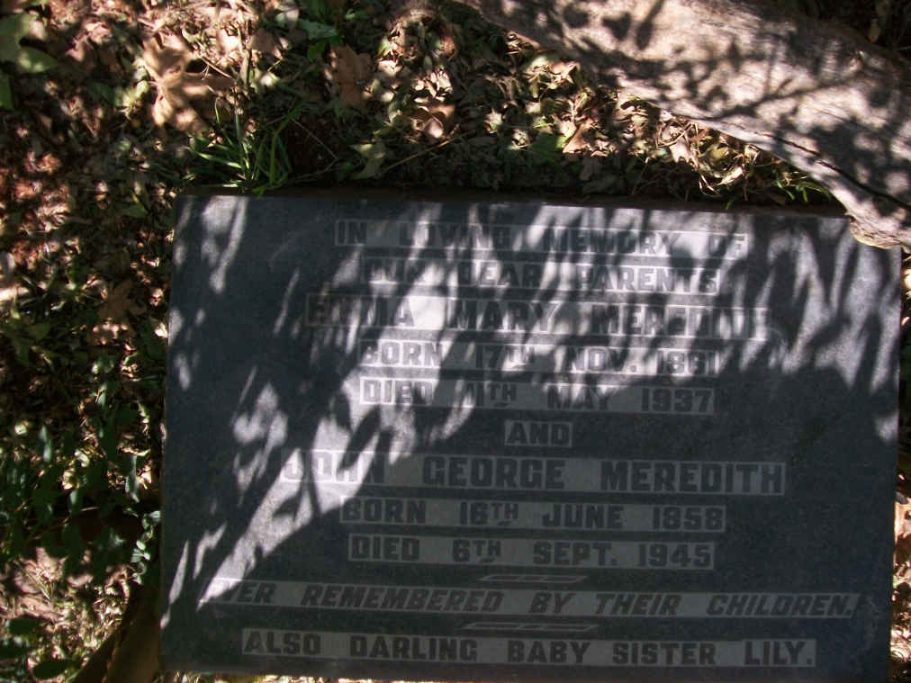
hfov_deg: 51.4
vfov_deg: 39.7
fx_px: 947
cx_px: 456
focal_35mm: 36
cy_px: 342
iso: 80
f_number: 2.7
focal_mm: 6
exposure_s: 1/400
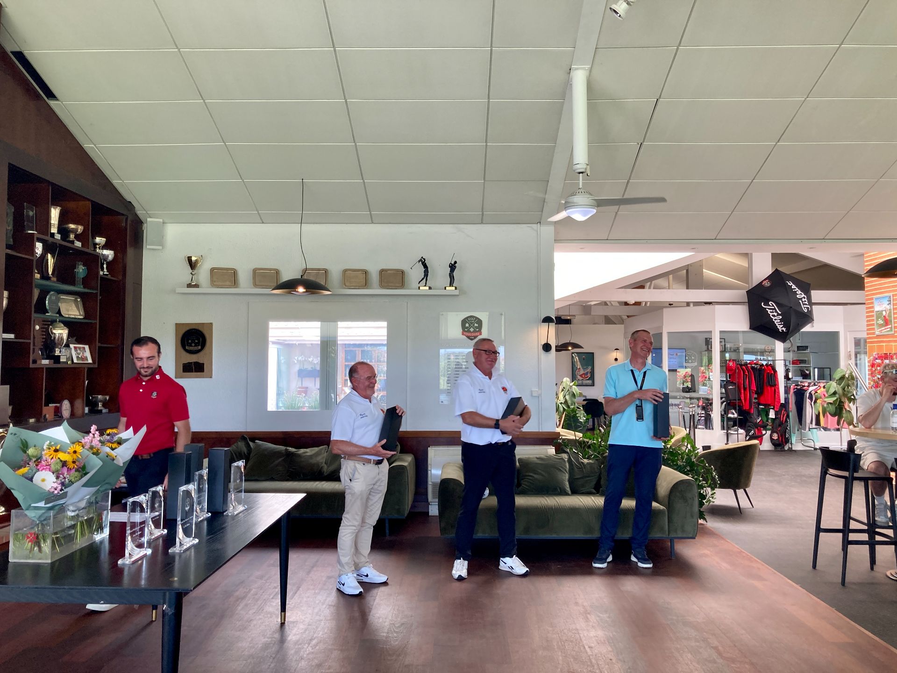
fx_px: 726
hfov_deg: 63.4
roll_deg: -0.4
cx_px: 448
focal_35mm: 28
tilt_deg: +4.1
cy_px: 336
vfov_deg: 49.7
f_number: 1.8
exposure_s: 1/100
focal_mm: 3.99
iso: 64
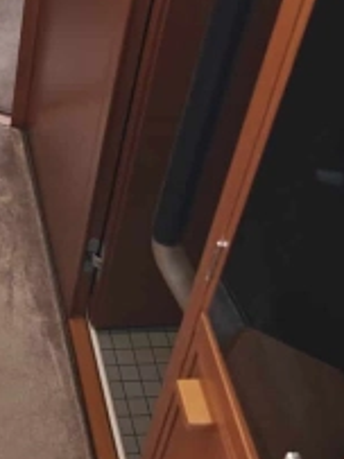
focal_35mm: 83
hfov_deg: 16.4
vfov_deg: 22.9
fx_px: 1101
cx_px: -152
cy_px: 38
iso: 1000
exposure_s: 1/100
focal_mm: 6.06
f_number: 1.6
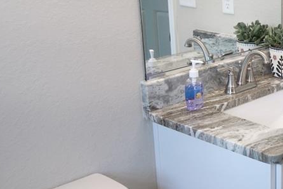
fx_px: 480
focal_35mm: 61
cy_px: 74
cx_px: 326
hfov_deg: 29.1
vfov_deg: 22.3
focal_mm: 17
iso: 640
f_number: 2.8
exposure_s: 1/250
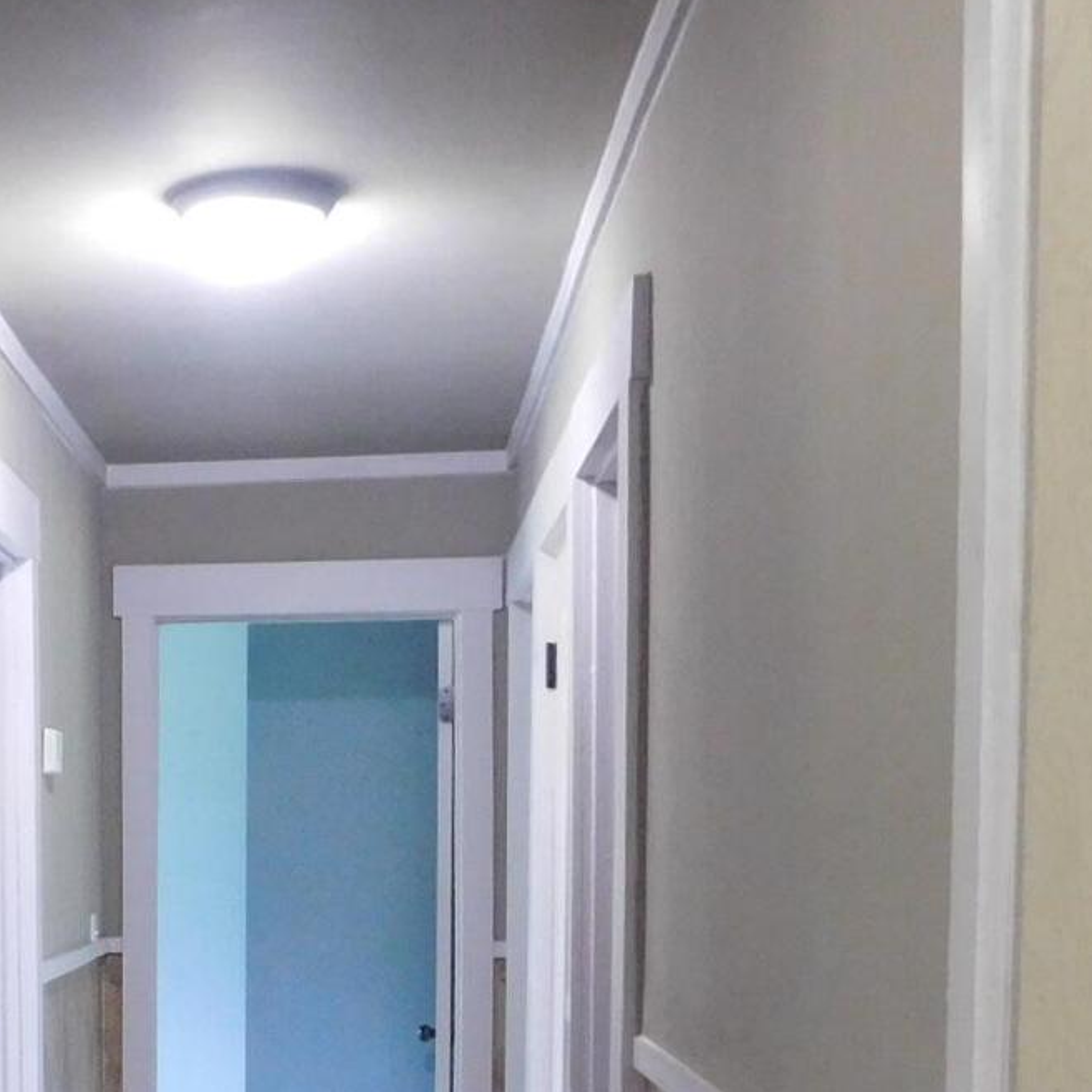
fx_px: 2356
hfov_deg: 24.1
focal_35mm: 66
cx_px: -170
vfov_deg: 25.3
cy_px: 992
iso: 400
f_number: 3
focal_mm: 4
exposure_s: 1/10
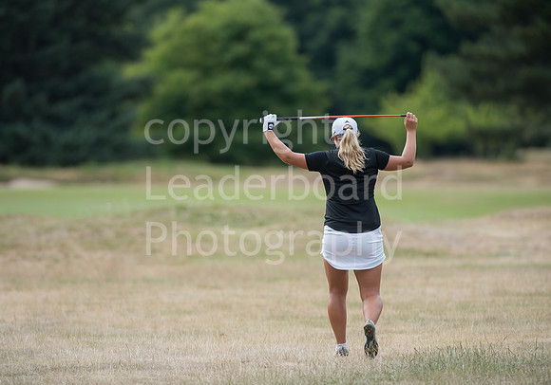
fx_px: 5217
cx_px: 265
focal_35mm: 336
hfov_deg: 6.0
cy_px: 202
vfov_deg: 4.2
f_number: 4
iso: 400
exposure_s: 1/2500
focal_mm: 300
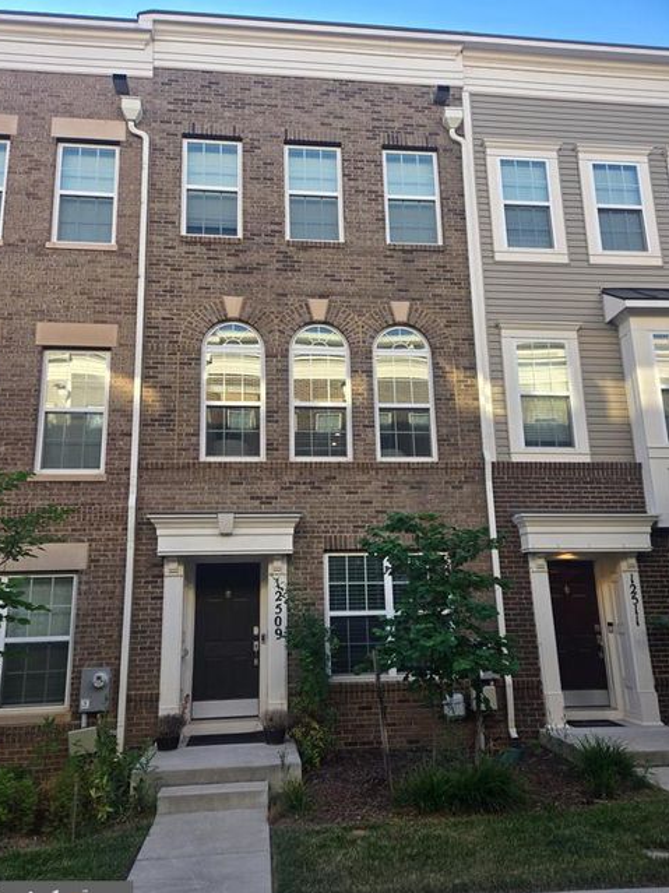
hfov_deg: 56.8
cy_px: 465
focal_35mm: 24
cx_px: 331
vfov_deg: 71.6
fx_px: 619
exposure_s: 1/224
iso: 25
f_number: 1.8
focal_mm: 5.4
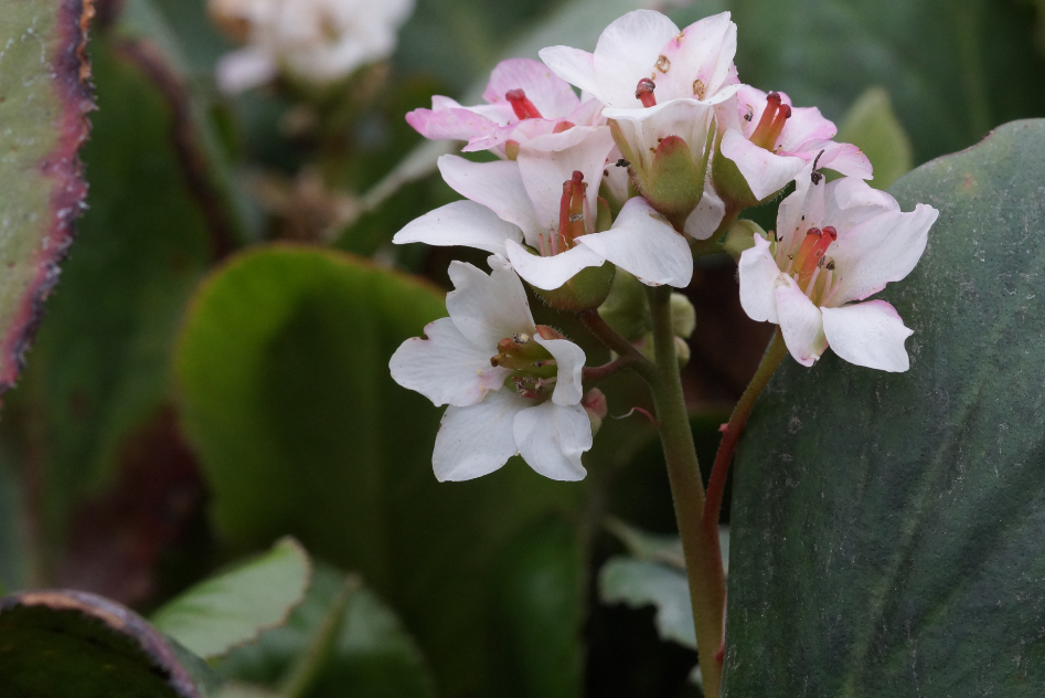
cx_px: 660
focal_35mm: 190
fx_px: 5517
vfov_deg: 7.2
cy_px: 315
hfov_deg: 10.8
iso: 640
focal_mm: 100
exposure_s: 1/160
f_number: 8
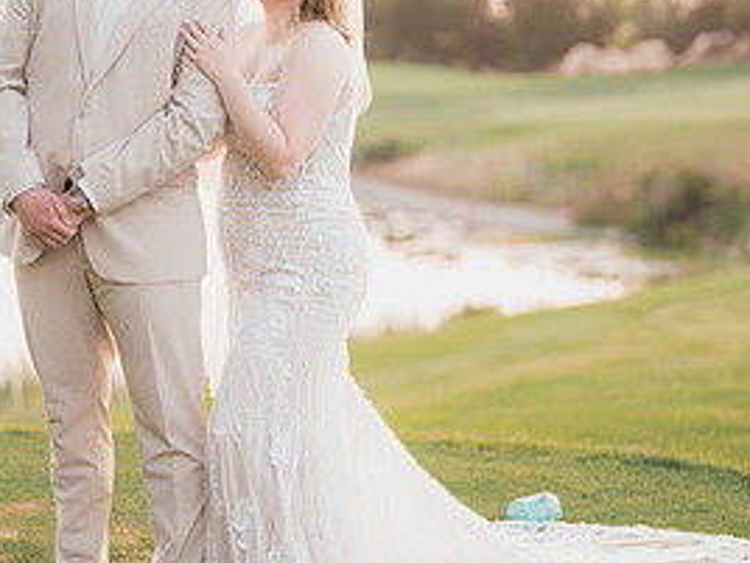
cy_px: 209
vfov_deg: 14.2
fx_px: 2253
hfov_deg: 18.9
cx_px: 271
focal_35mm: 104
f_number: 1.2
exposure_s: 1/640
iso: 640
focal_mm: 50
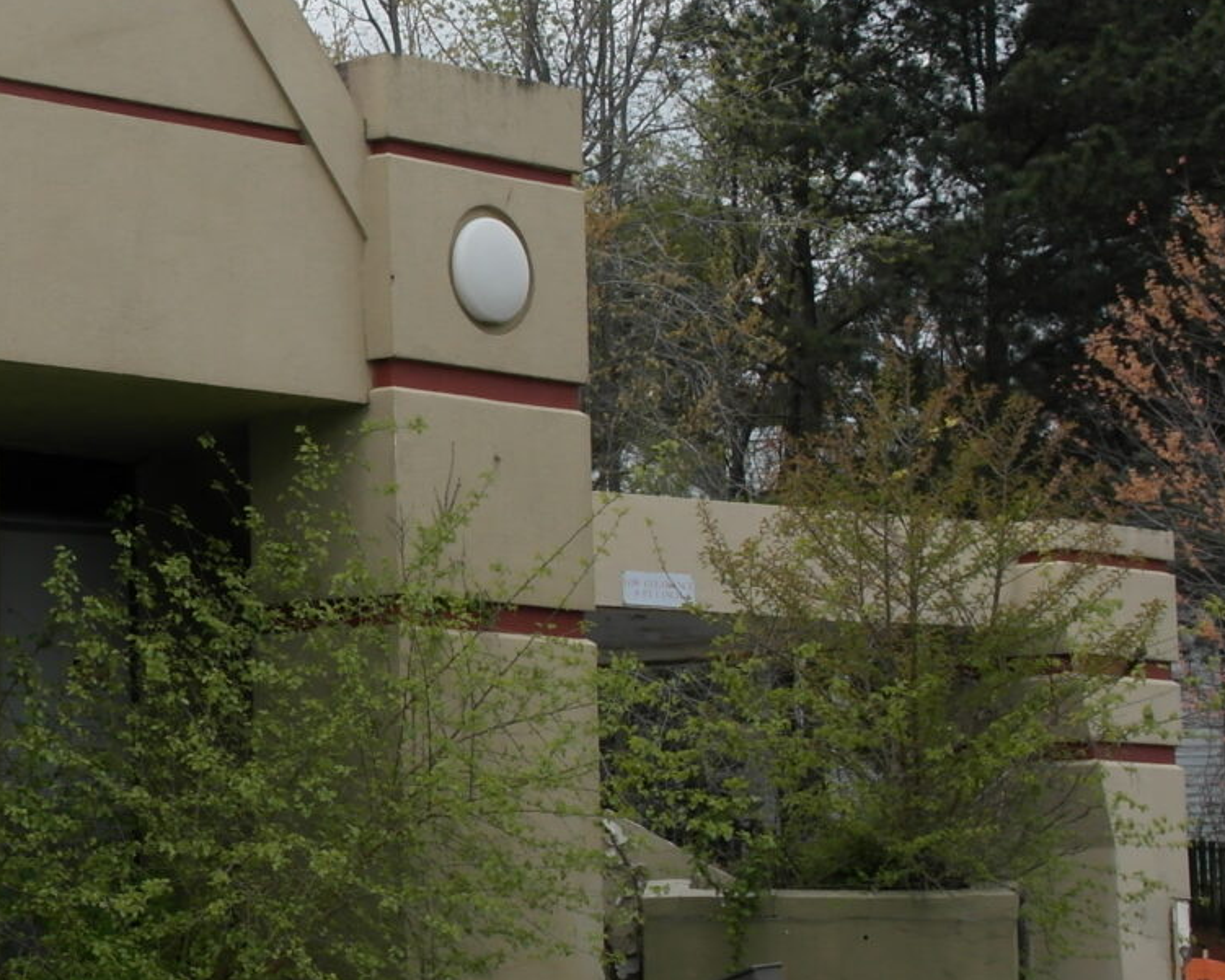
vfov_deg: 16.0
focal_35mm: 96
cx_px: -452
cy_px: 448
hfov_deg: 18.3
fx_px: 3481
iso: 200
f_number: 7.1
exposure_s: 1/500
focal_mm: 20
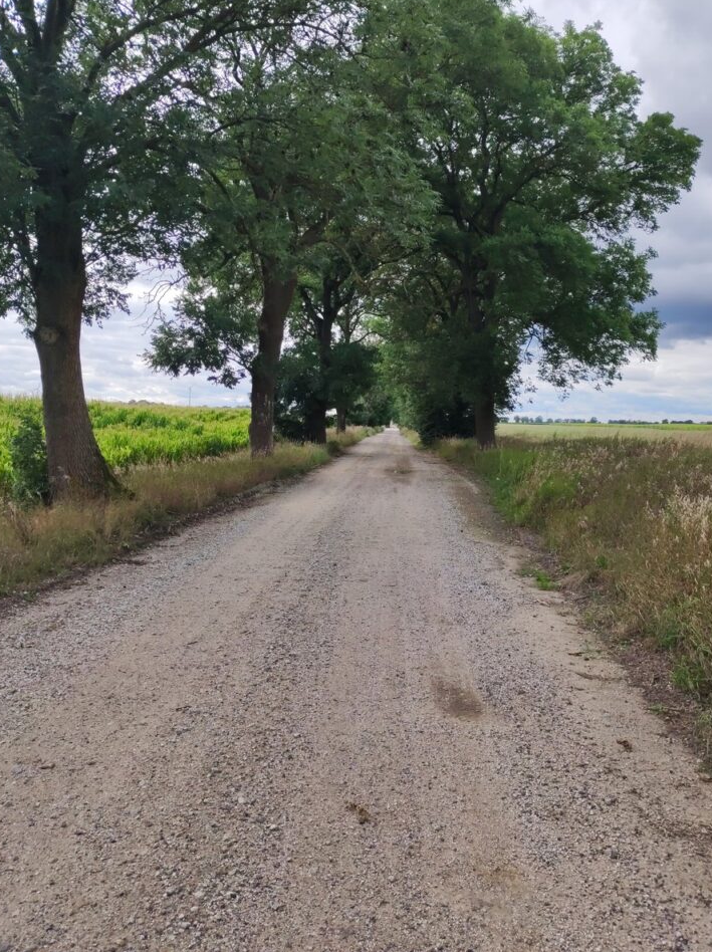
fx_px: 742
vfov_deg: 65.3
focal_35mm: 27
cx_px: 377
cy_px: 441
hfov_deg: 51.2
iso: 50
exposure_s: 1/567
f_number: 1.79
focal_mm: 4.7
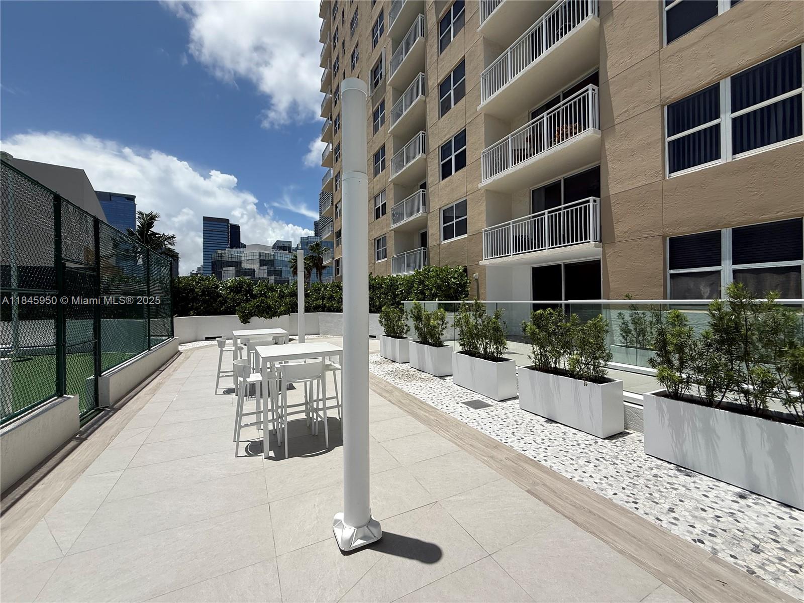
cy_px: 302
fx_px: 325
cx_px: 402
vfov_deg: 85.7
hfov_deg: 102.1
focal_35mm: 14
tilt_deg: +0.2
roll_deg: +0.5
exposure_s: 1/4762
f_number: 2.2
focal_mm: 2.22
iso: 50
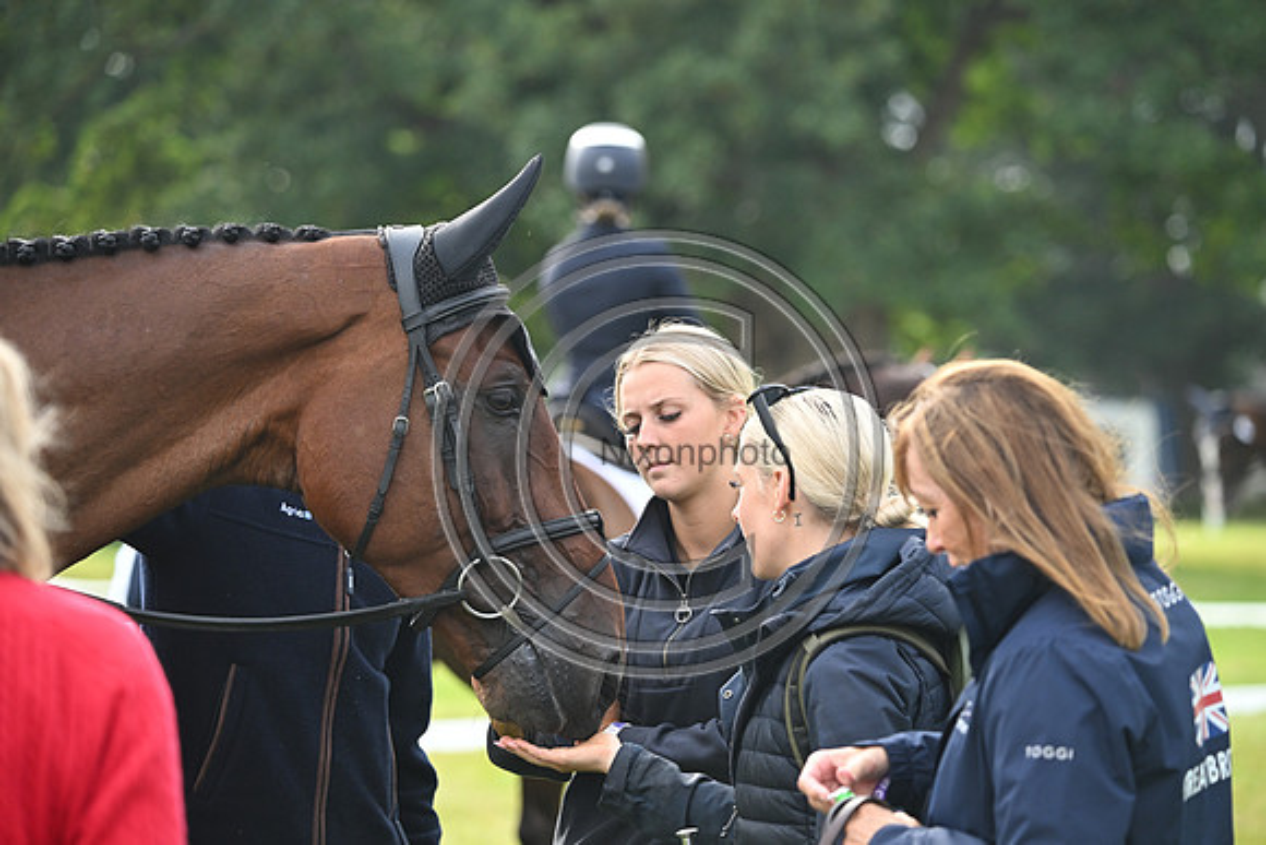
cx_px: 633
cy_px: 422
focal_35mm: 185
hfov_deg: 11.1
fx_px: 6507
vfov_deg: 7.4
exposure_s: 1/1250
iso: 1400
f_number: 5
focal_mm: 185
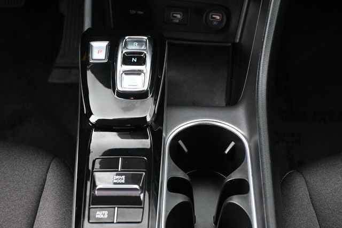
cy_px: 114
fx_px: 541
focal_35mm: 57
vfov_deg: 23.8
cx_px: 171
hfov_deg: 35.1
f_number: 5.6
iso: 2200
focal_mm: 38
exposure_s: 1/125
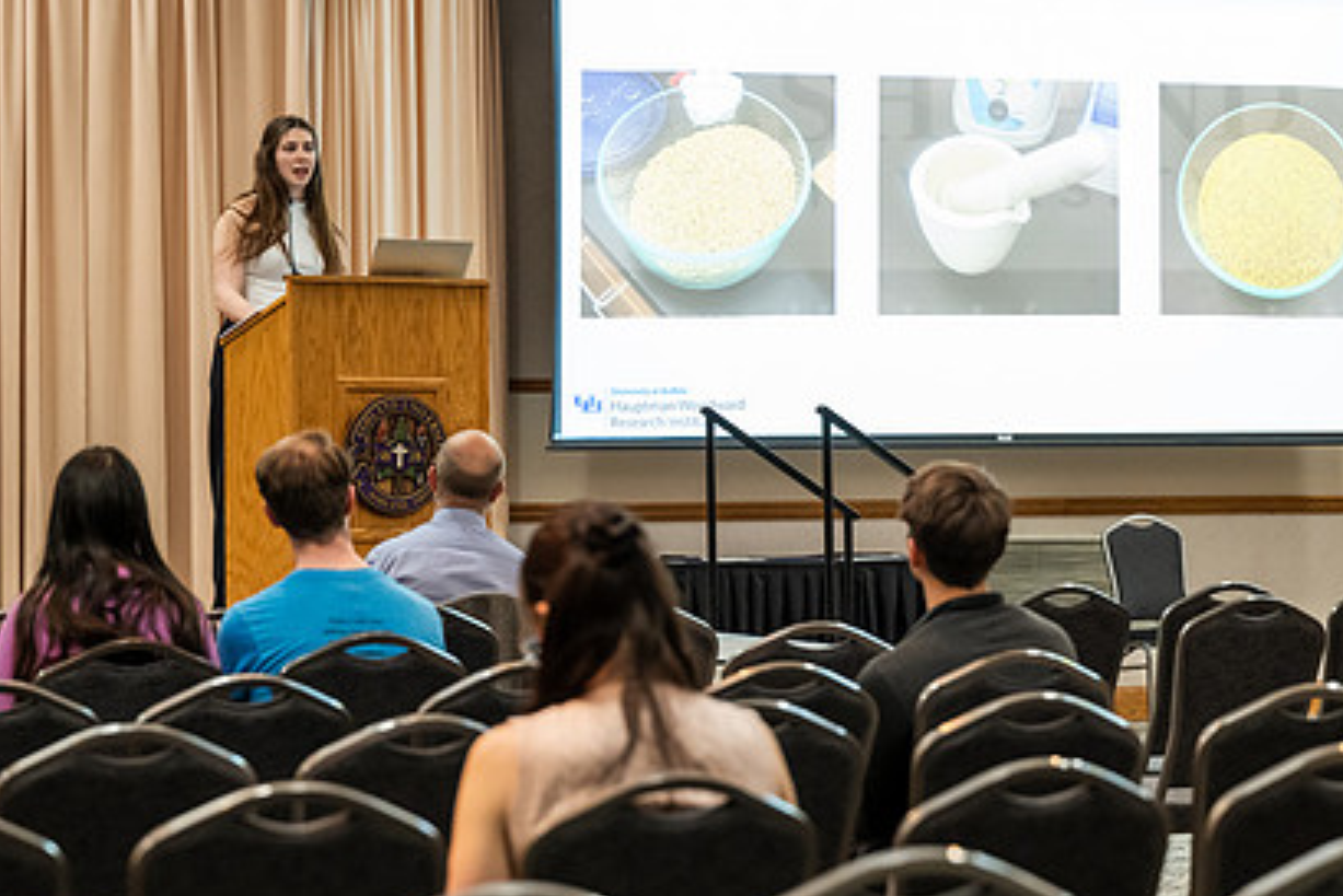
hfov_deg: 18.2
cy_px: 392
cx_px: 466
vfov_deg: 12.2
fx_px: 4179
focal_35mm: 112
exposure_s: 1/200
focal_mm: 79
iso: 2500
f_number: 3.5
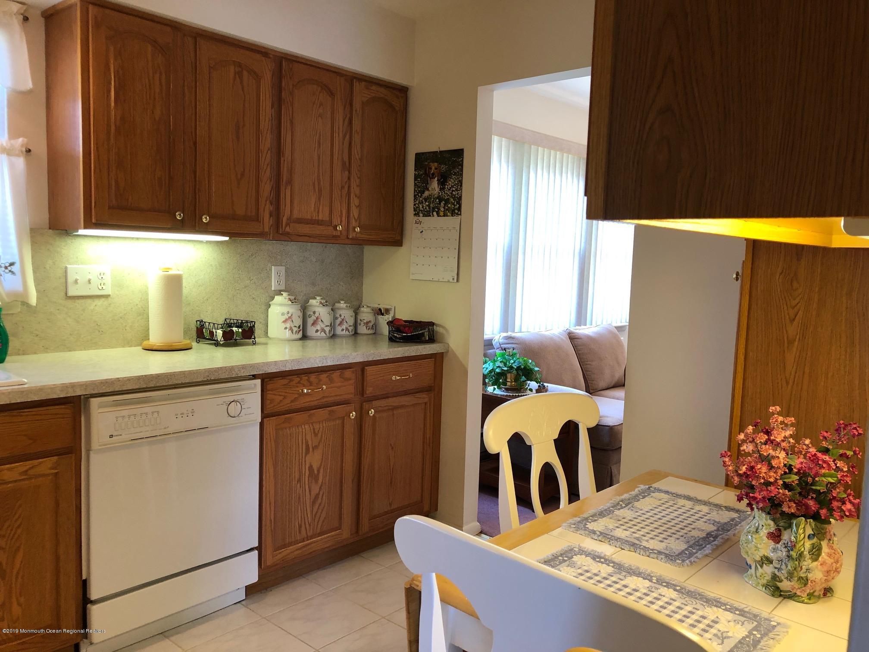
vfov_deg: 49.7
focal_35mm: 28
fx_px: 703
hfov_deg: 63.4
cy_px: 326
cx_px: 434
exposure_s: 1/20
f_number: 1.8
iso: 40
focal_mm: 3.99
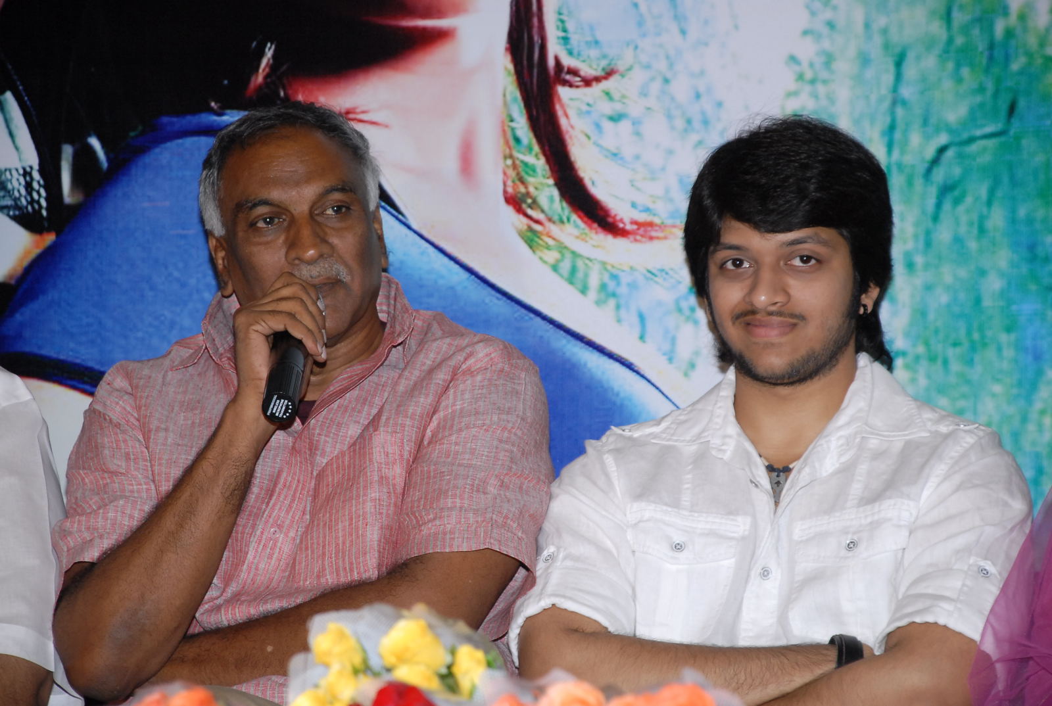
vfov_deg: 8.2
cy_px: 353
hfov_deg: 12.2
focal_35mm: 168
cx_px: 526
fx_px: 4919
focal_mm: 112
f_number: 5.6
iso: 500
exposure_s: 1/125
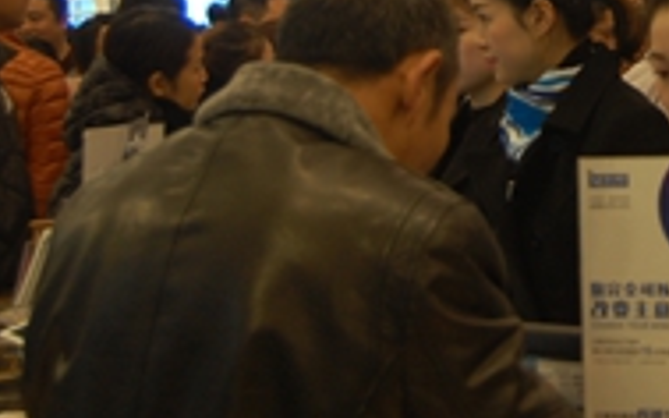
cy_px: -149
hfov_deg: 18.9
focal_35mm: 105
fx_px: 1914
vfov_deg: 12.0
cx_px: 775
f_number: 4.2
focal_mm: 26
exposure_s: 1/50
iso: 400
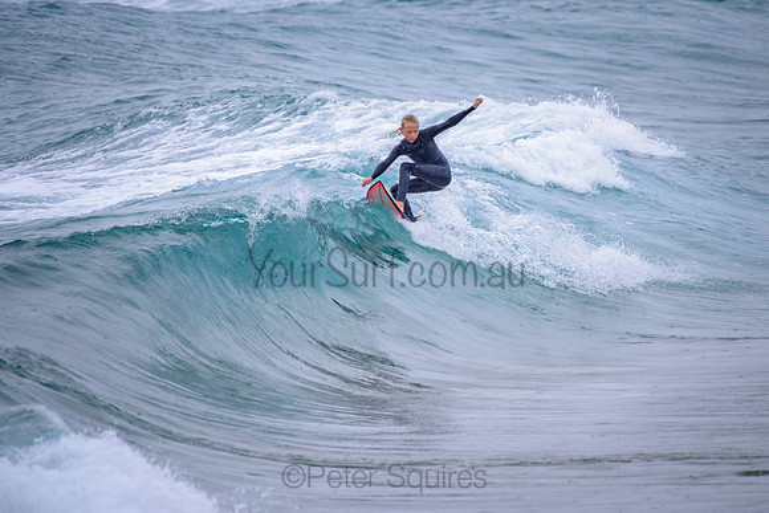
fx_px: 13098
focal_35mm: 613
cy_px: 199
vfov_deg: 2.2
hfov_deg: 3.4
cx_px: 395
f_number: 5.6
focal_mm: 500
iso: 160
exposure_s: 1/2000
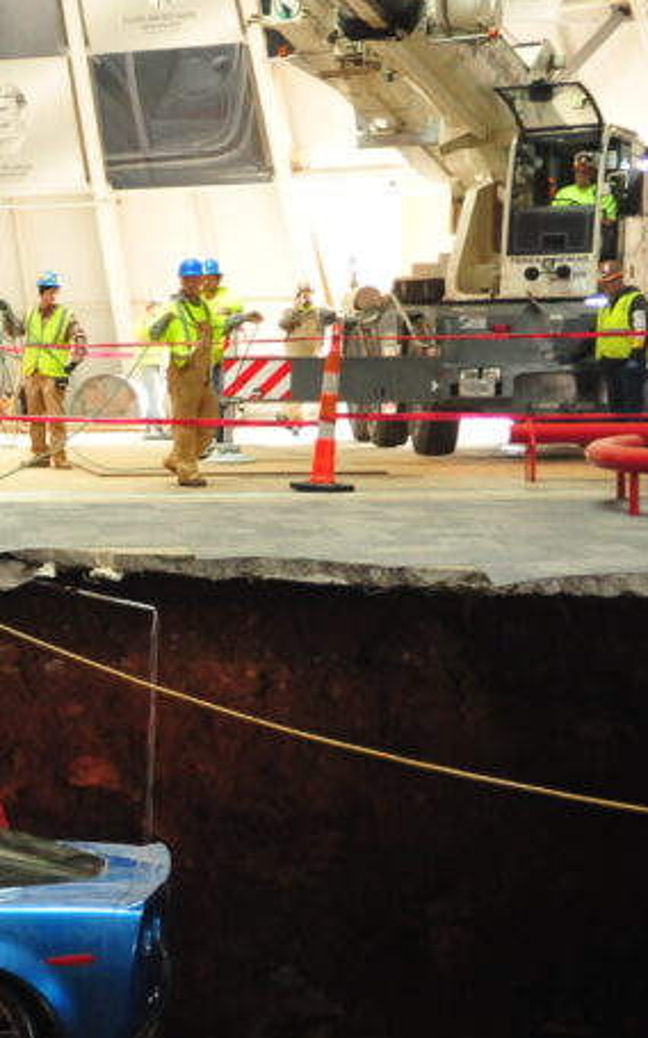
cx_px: -292
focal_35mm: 78
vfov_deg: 26.5
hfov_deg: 15.5
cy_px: 571
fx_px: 2206
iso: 5000
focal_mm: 34
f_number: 3.8
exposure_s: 1/100
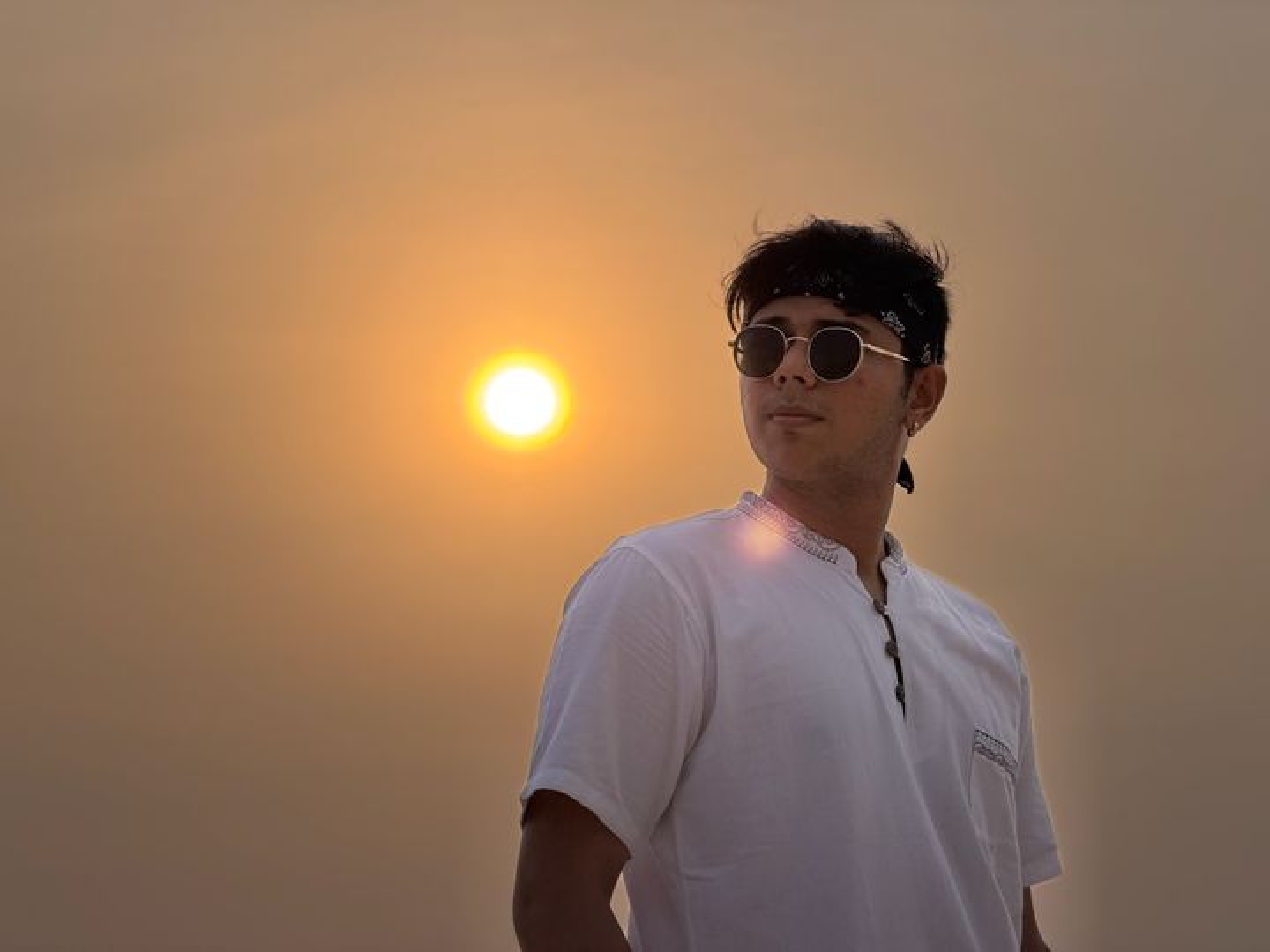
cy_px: 476
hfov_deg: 19.6
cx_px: 635
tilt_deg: +12.3
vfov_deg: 14.8
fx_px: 3669
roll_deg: +0.4
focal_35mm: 100
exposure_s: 1/1613
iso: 32
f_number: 2.8
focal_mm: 16.89
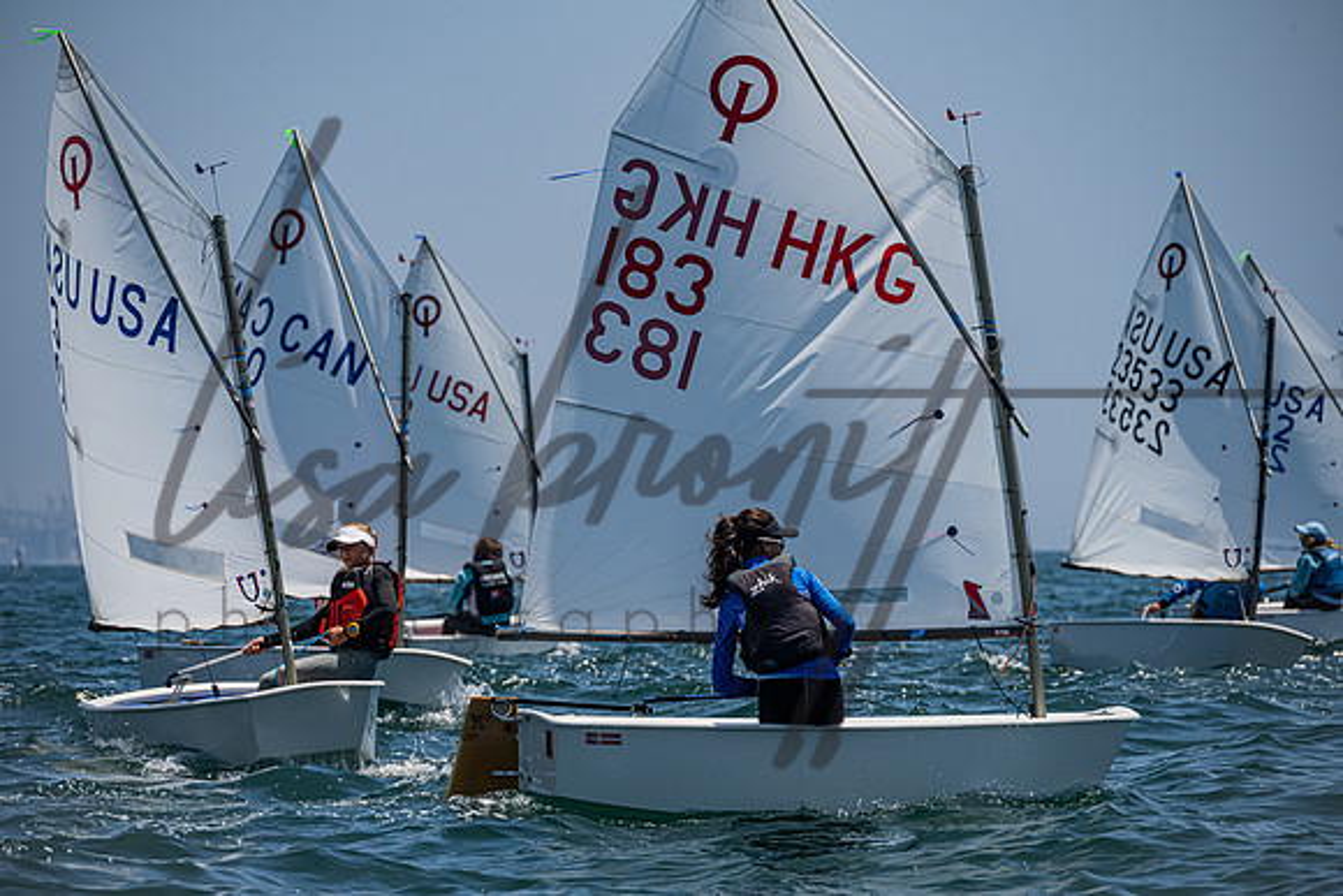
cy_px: 448
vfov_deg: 5.7
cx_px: 672
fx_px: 8955
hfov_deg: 8.6
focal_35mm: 240
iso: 500
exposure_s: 1/3200
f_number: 8
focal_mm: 240
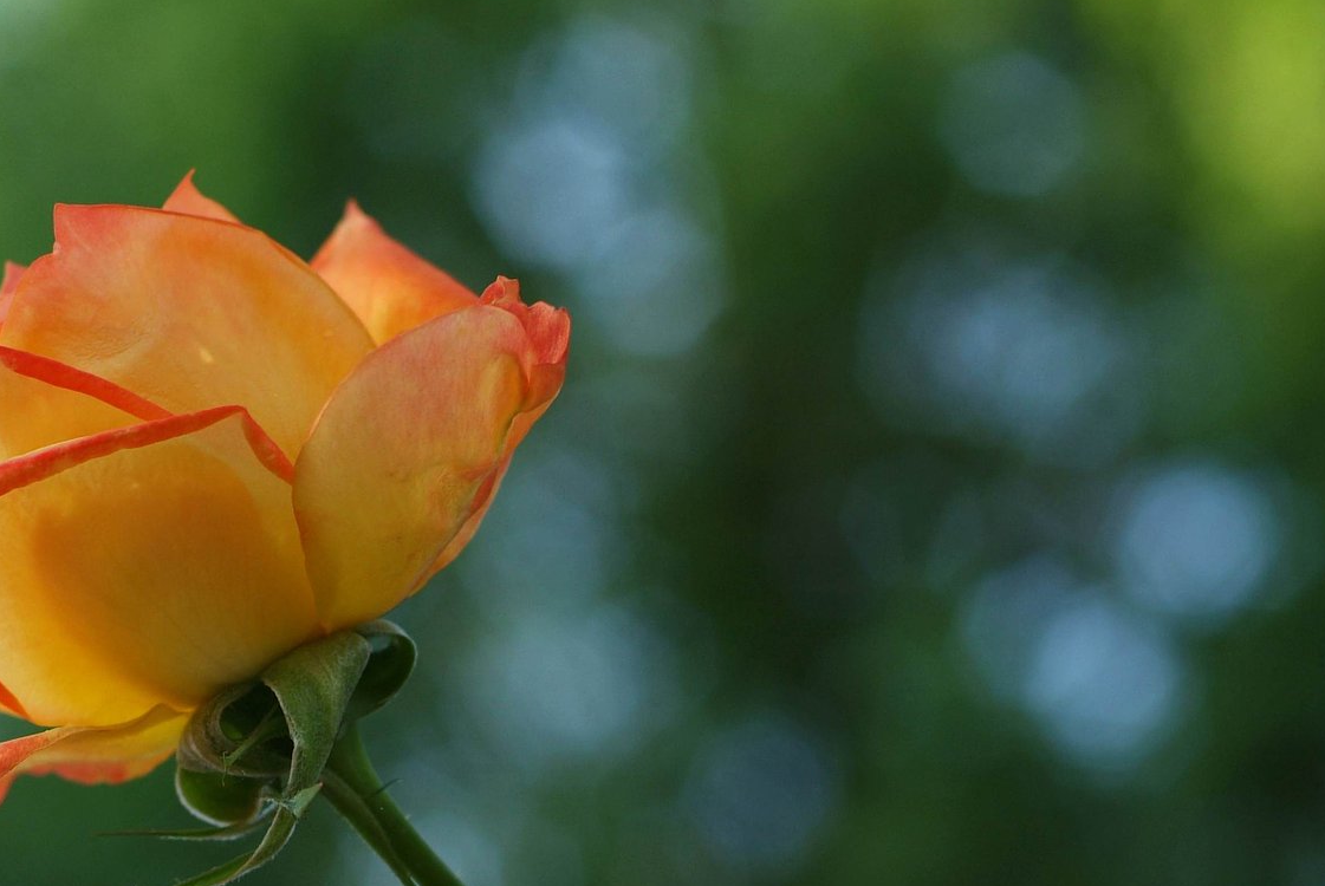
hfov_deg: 14.9
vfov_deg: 10.0
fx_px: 5048
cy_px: 784
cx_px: 508
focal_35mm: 137
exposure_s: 1/250
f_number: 3.3
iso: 200
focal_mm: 50
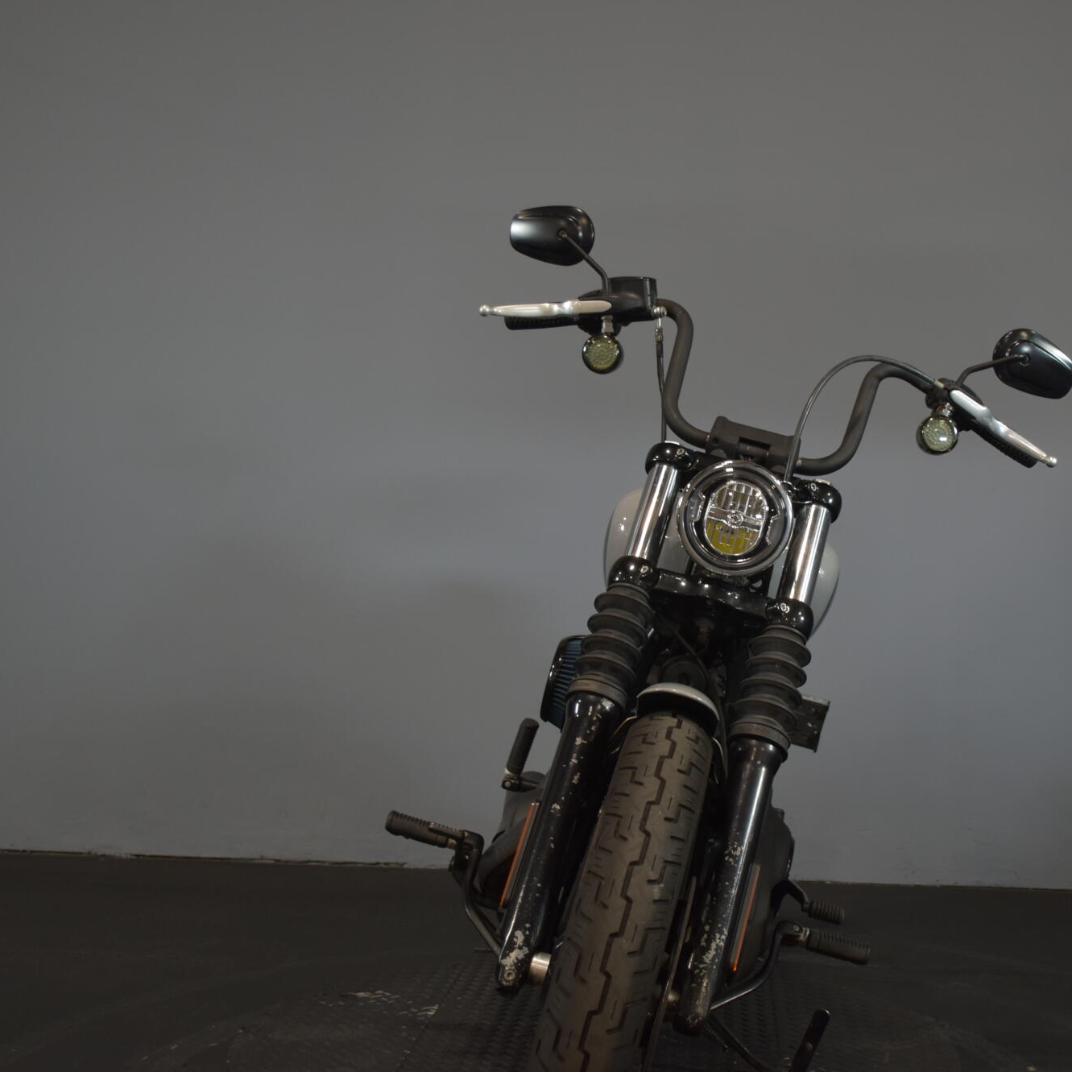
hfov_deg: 36.4
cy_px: 536
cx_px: 723
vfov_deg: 36.8
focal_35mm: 46
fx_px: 1612
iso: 450
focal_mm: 24
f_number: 4
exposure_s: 1/30
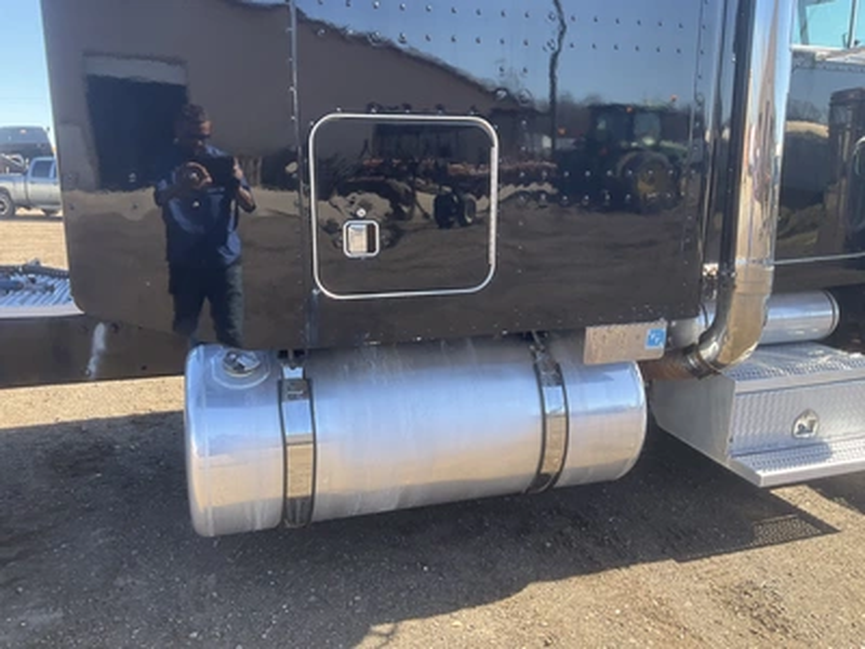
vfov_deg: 48.2
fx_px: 725
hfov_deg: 61.7
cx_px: 432
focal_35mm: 29
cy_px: 324
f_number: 1.8
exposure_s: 1/342
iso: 25
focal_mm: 3
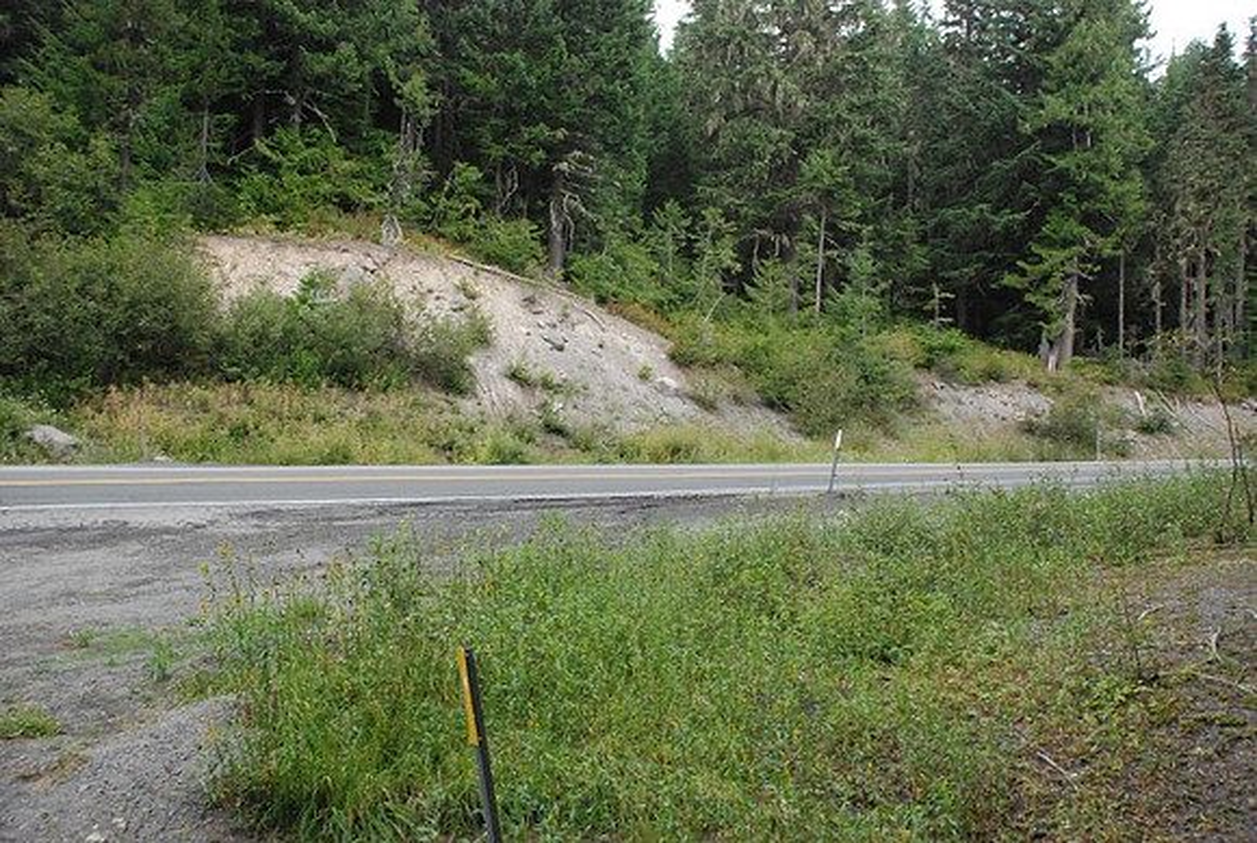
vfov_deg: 40.1
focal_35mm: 33
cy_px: 422
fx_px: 1154
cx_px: 628
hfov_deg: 57.1
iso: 1600
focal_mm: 22
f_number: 4
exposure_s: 1/1250
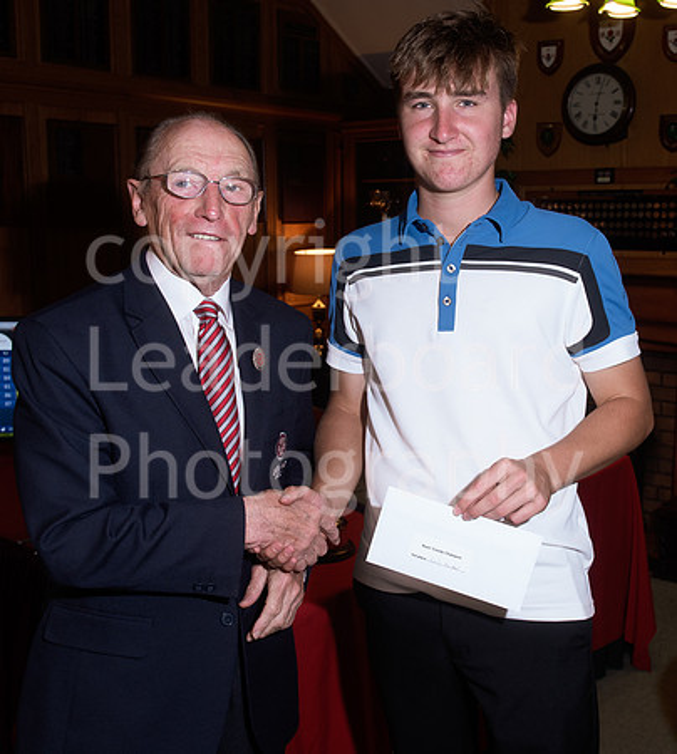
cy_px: 351
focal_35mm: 40
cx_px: 417
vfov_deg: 43.7
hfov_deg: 39.4
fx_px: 939
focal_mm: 28
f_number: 6.3
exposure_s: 1/50
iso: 800
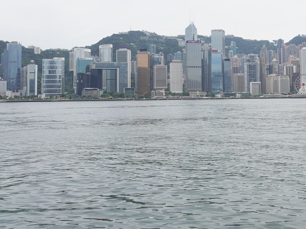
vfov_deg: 29.9
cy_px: 67
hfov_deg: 38.9
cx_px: 217
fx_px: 424
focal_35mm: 48
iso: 100
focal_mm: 24
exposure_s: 1/100
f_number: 16
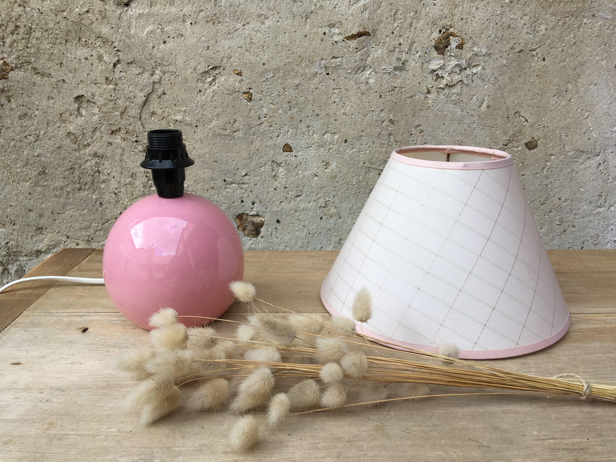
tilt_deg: -17.1
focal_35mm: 29
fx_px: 516
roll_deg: +0.7
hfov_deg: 61.7
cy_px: 231
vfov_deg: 48.2
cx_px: 308
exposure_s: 1/247
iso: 25
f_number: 2.2
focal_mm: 4.15
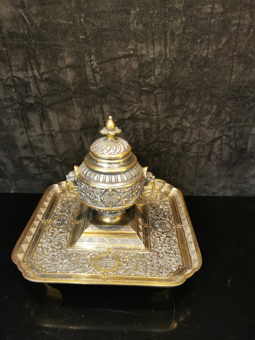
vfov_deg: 65.3
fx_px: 265
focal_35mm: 27
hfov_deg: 51.4
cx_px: 128
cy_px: 170
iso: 400
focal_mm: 5.56
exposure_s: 1/50
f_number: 1.6
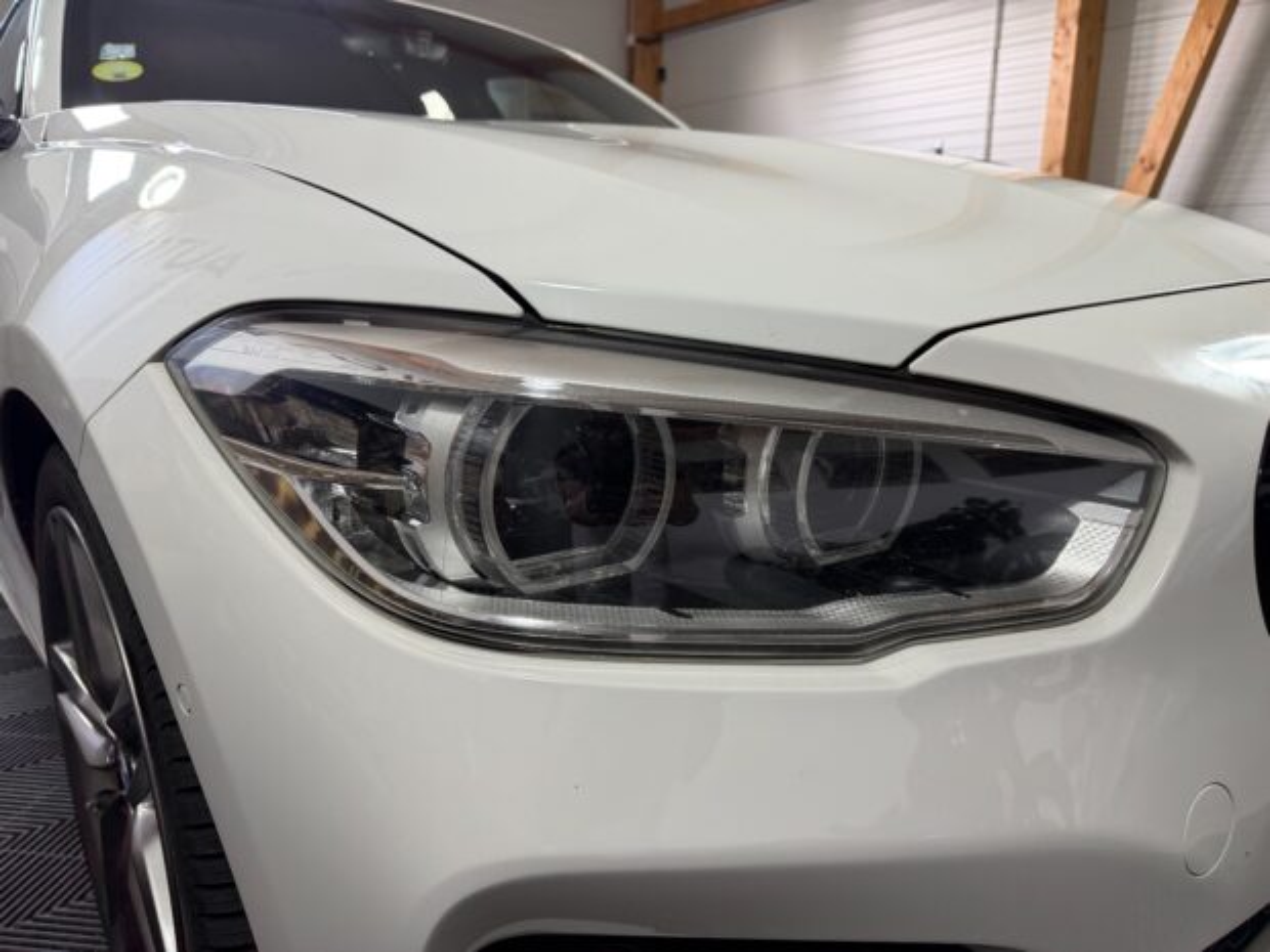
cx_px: 635
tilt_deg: -14.1
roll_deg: -0.5
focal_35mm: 24
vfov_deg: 56.8
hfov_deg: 71.6
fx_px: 881
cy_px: 476
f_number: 1.78
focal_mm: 6.76
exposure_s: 1/108
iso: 200
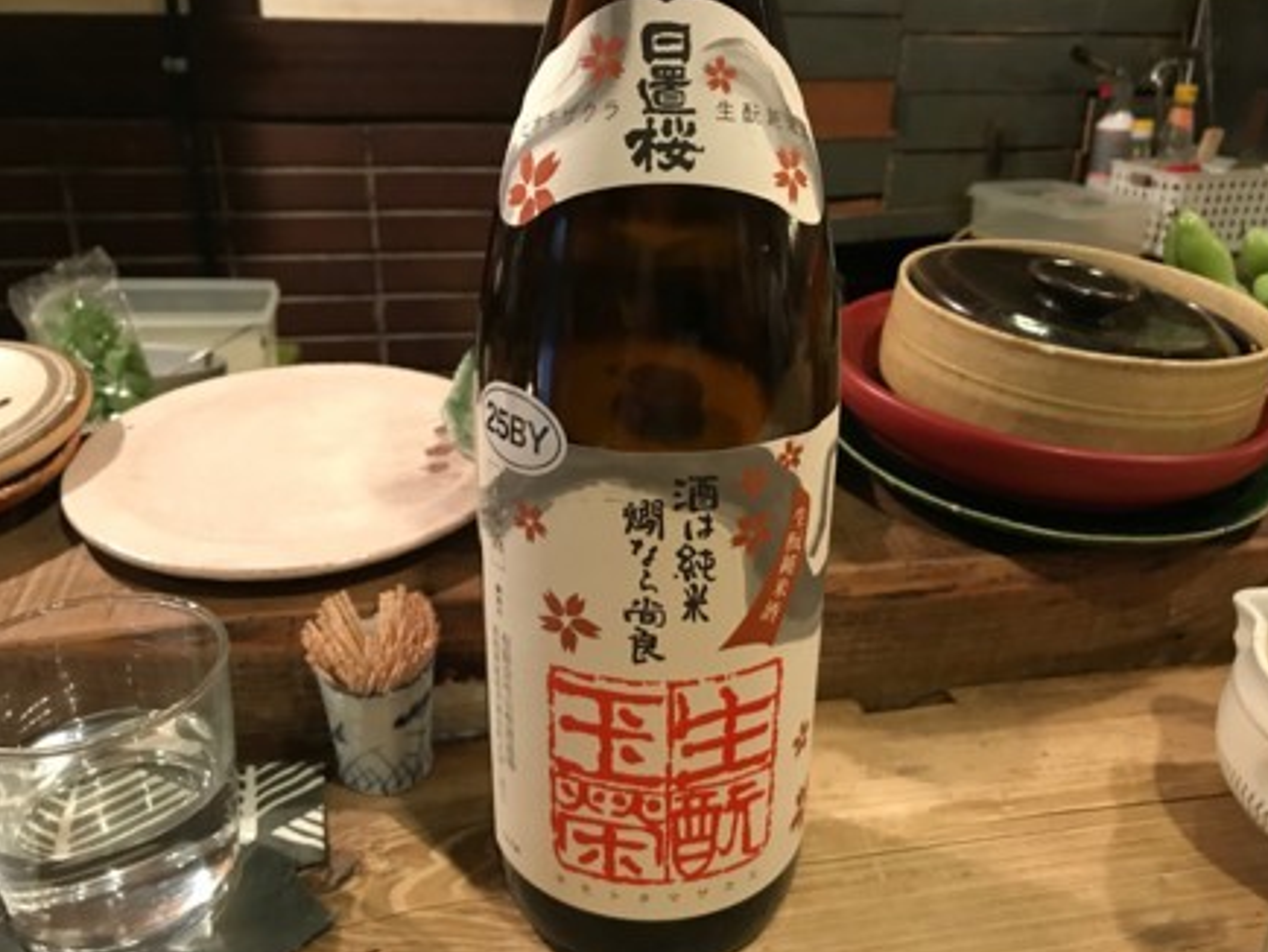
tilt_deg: -23.7
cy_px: 479
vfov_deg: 48.3
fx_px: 1063
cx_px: 652
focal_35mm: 29
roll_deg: -1.6
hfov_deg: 61.6
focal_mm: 3.99
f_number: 1.8
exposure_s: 1/8
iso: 100
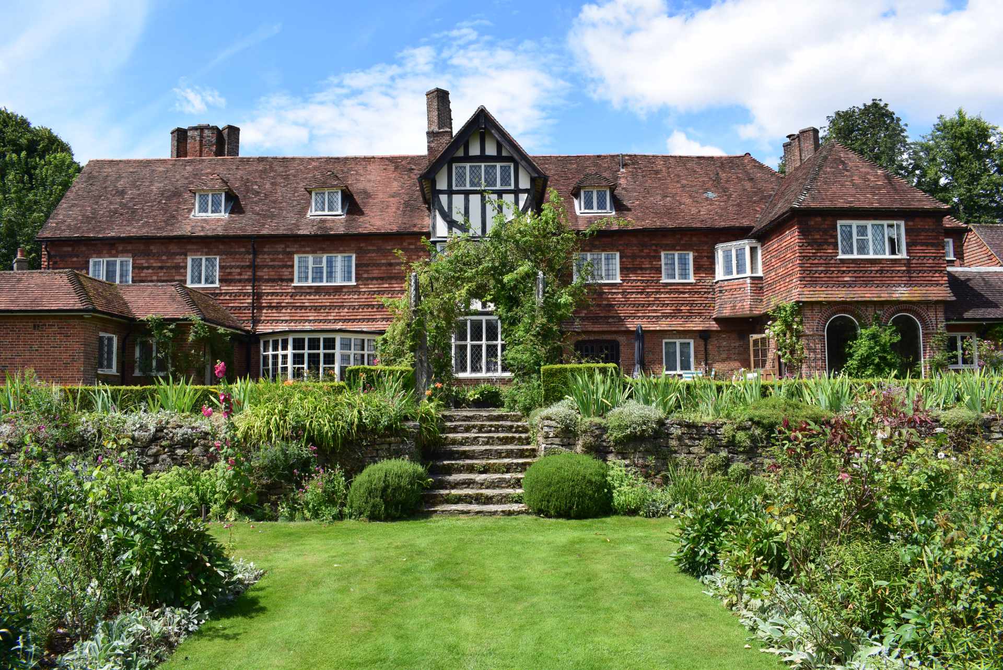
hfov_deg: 67.3
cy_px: 335
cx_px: 502
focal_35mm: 27
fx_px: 753
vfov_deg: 48.0
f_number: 11
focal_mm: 18
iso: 400
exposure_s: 1/400
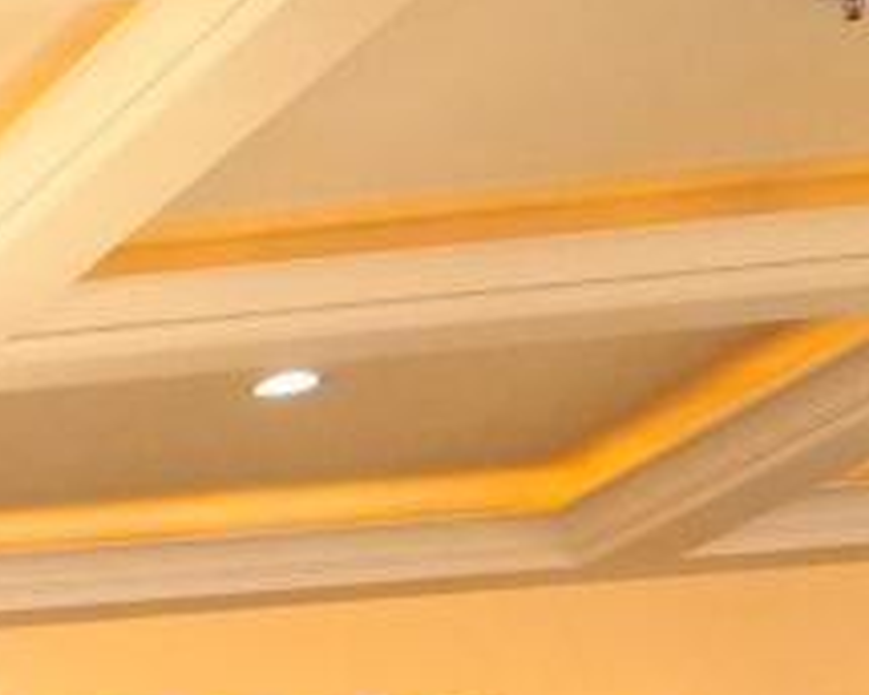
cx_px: -2684
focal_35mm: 168
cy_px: 1725
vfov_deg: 8.4
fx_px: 4321
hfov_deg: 7.6
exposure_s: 1/80
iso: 5000
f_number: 4
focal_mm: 20
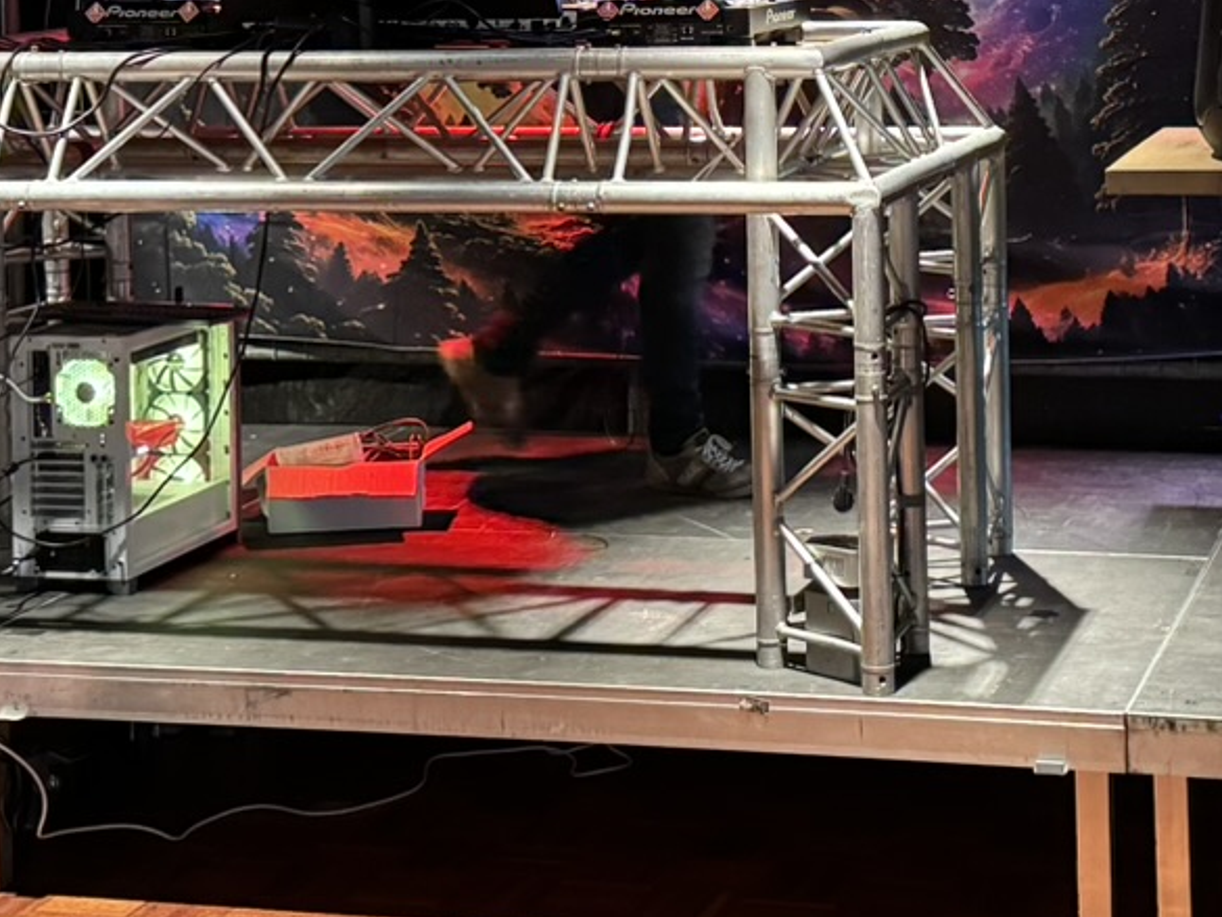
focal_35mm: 84
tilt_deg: -1.4
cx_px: 827
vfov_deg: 17.0
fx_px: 2966
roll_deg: +1.4
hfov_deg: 23.2
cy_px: -75
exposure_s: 1/33
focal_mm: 6.76
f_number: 1.78
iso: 800
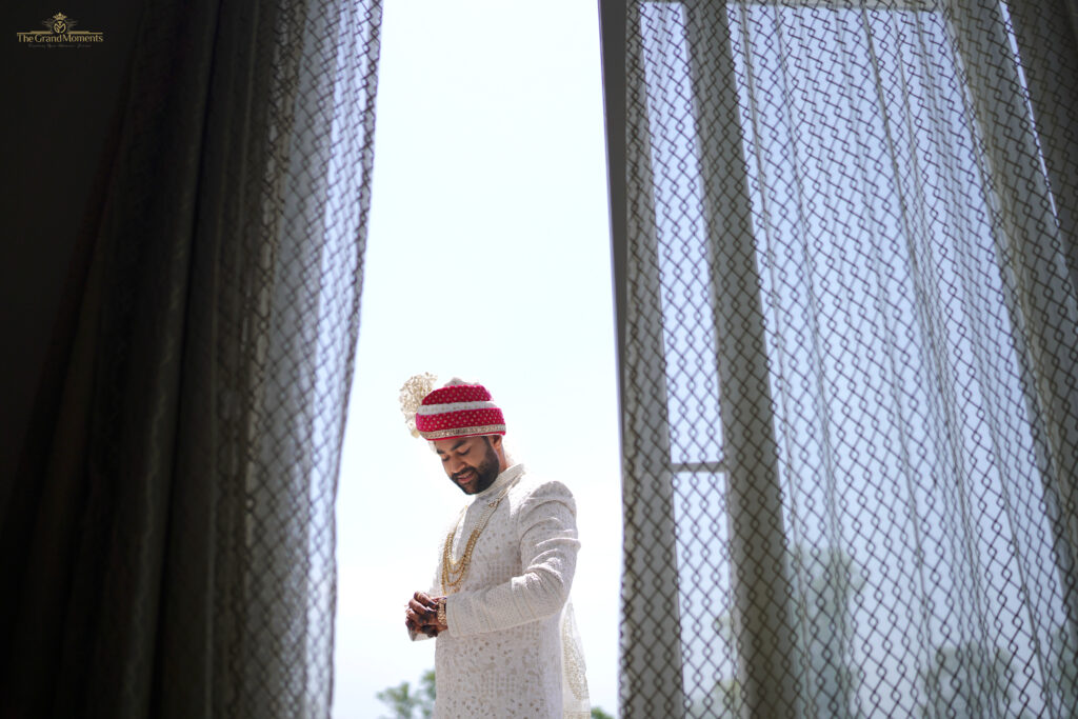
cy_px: 360
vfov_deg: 37.9
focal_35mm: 35
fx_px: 1048
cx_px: 539
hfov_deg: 54.4
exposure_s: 1/4000
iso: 80
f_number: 1.6
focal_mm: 35
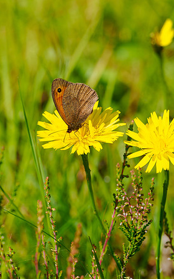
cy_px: 105
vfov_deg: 2.0
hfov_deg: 1.2
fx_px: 8050
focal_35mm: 1061
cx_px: 69
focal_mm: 300
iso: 200
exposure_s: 1/800
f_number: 5
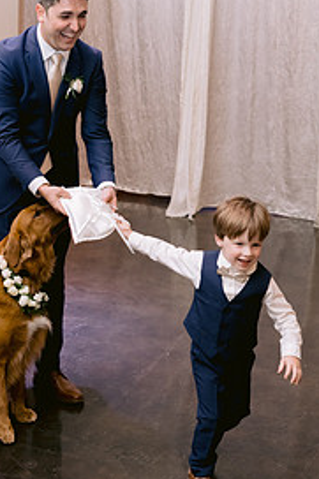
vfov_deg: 34.5
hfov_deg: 23.2
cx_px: 86
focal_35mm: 58
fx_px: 772
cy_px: 208
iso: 1600
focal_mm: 35
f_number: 2.8
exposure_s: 1/160
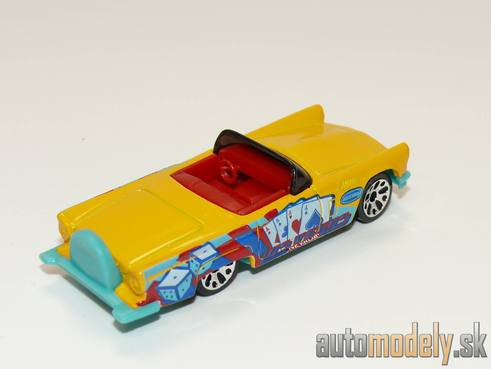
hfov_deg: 24.1
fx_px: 1149
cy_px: 184
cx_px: 246
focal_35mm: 81
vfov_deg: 18.2
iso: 100
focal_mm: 11.9
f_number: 4
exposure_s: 1/30
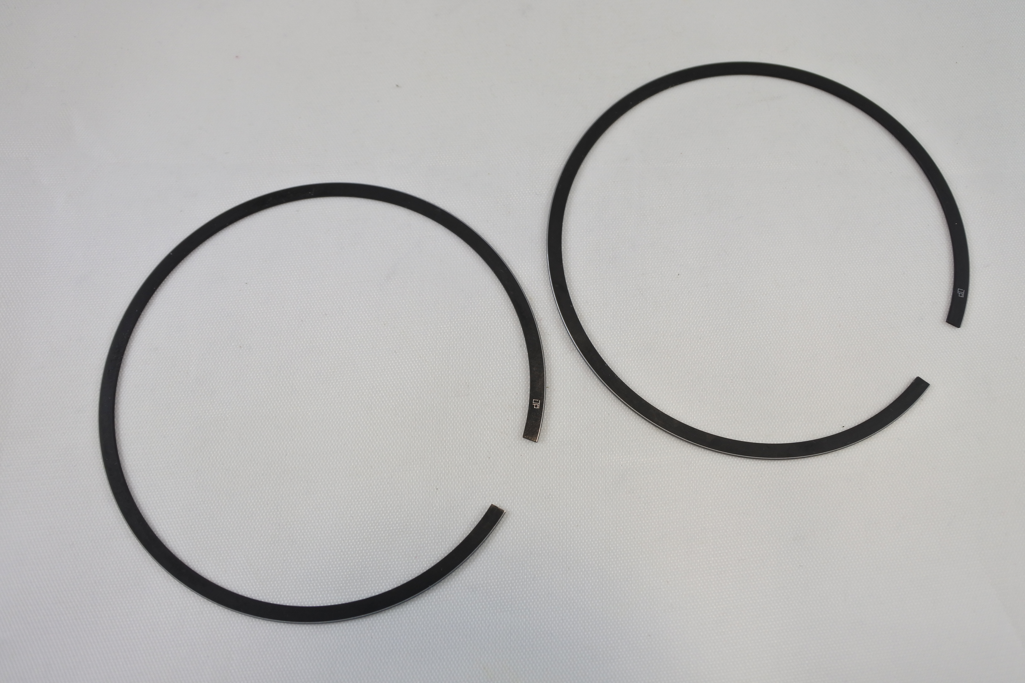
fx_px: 826
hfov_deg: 63.7
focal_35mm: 29
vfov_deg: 45.0
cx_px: 512
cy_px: 342
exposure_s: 1/250
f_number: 3.5
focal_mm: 10.9
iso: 280
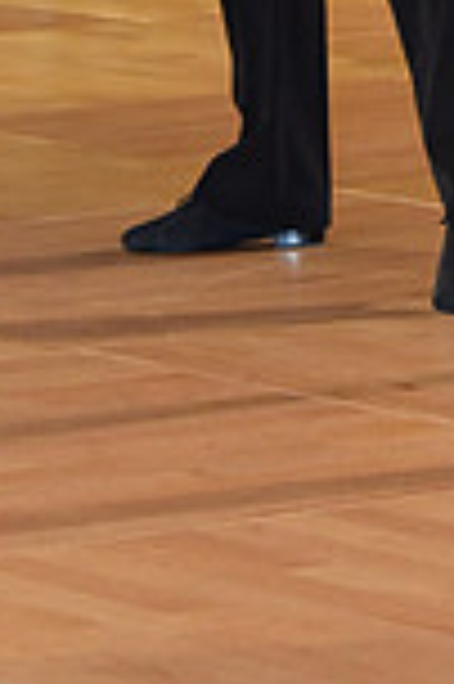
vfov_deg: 5.9
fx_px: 6522
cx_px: 339
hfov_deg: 4.0
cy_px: -472
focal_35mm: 344
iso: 2000
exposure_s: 1/250
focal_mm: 90
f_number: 5
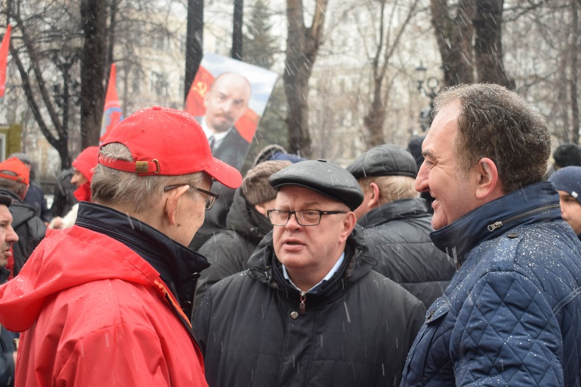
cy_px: 194
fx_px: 1059
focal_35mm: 66
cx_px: 354
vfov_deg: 20.7
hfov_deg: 30.6
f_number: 4.5
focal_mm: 35
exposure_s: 1/80
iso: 400
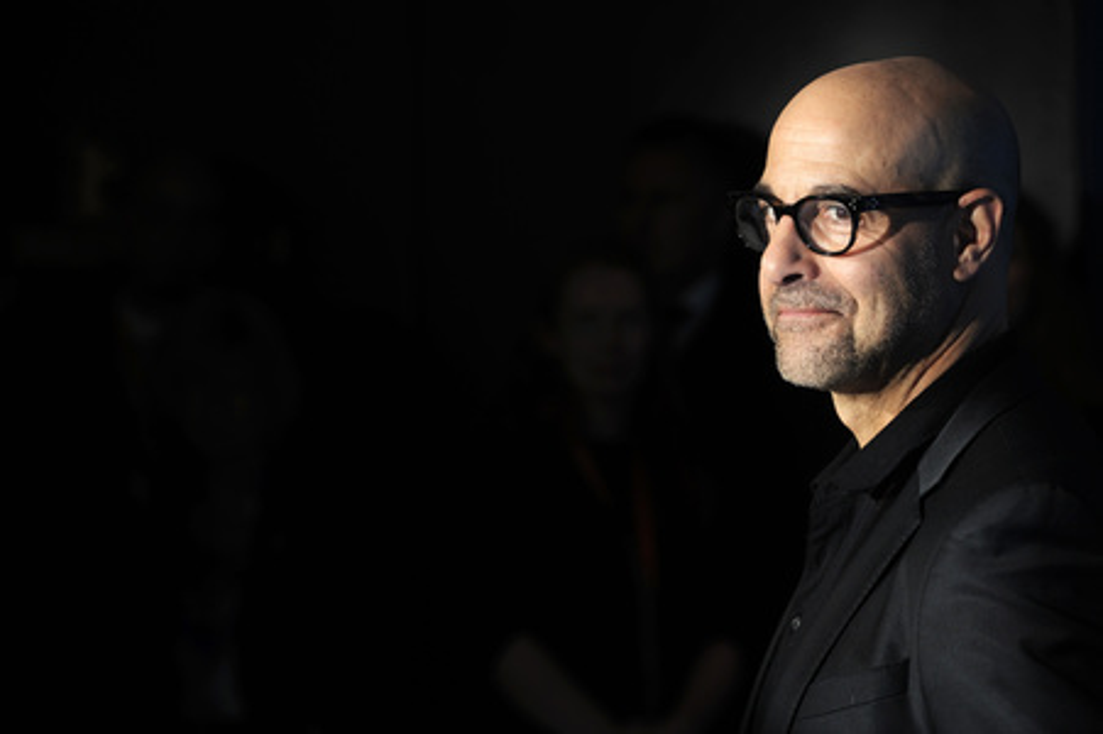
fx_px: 6123
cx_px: 552
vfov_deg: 6.9
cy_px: 367
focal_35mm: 200
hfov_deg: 10.3
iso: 200
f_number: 8
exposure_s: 1/320
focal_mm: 200
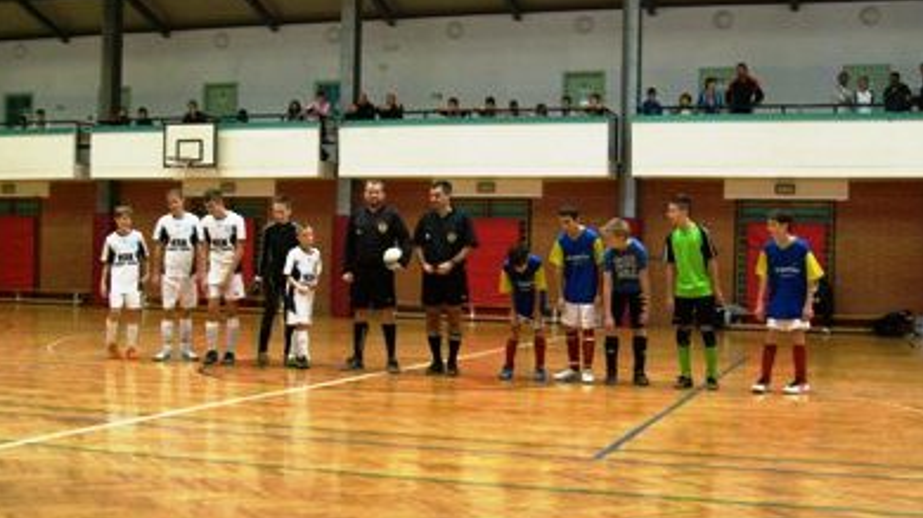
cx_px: 454
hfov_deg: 42.9
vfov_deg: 24.9
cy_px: 268
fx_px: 1174
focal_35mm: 48
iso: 100
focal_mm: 7.2
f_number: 3
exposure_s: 1/45
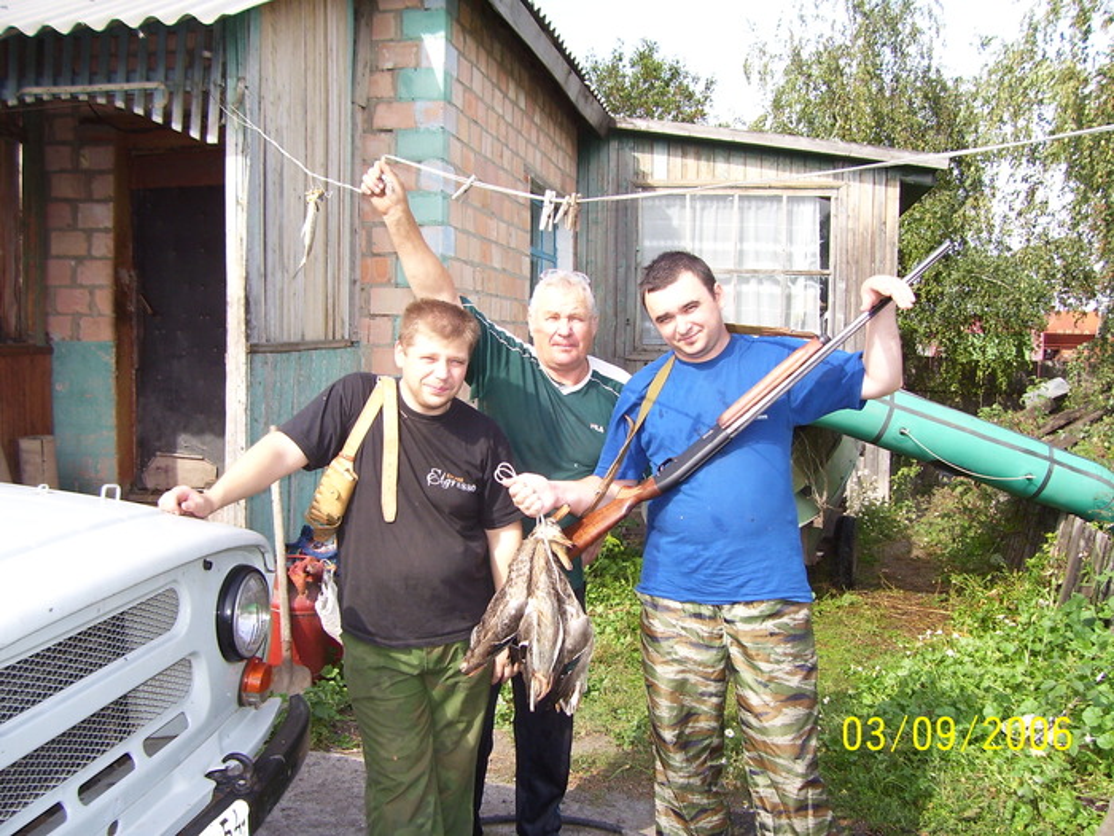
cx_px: 557
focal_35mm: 34
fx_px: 1094
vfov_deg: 41.8
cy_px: 418
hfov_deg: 54.0
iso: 80
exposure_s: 1/500
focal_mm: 5.6
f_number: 2.7
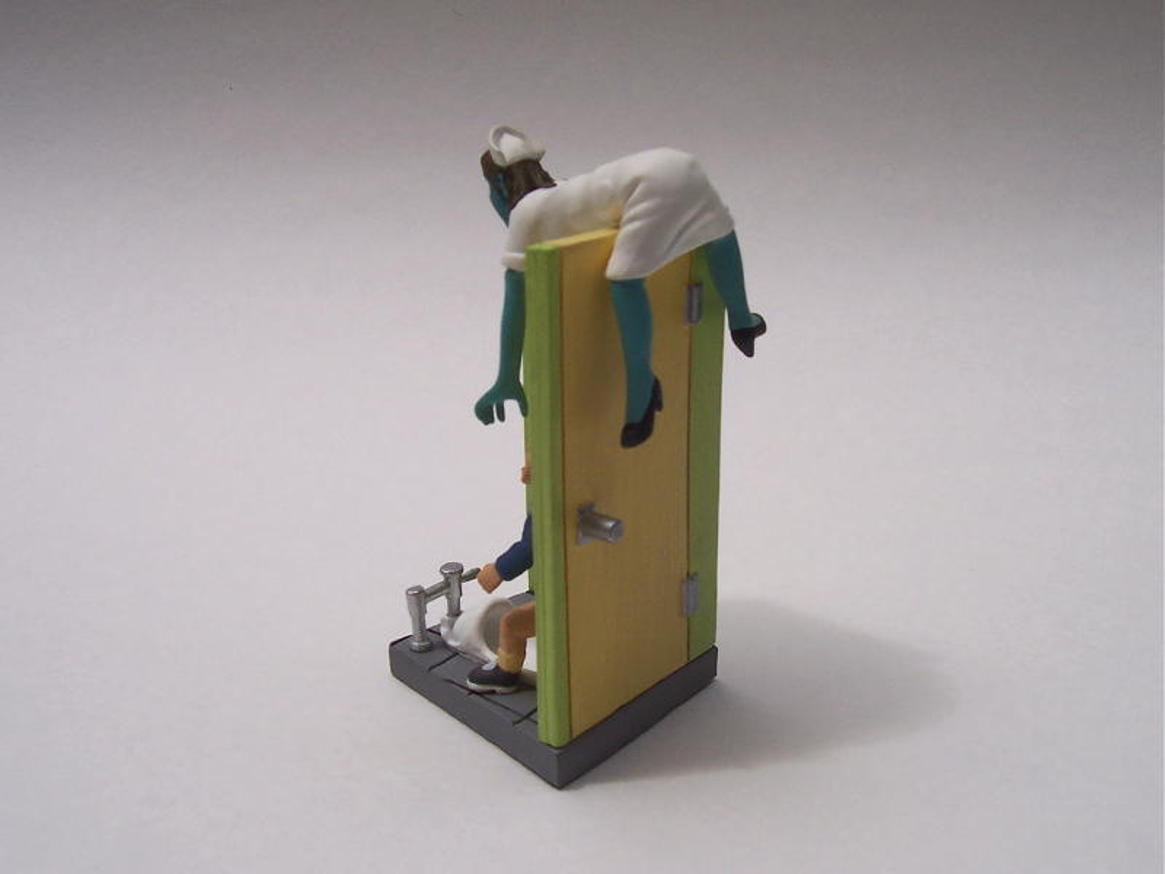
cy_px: 437
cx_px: 582
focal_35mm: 37
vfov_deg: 38.7
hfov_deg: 50.1
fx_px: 1245
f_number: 5.6
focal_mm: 5.6
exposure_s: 1/750
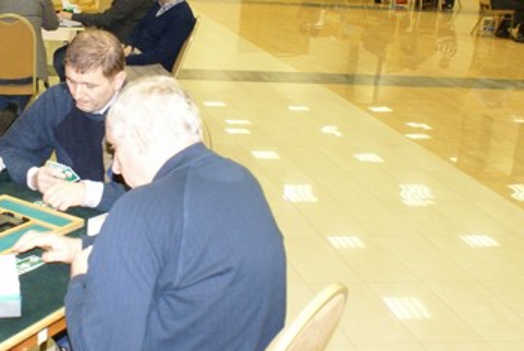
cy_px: 135
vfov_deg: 22.6
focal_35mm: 60
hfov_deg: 32.5
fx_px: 874
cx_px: 108
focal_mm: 20
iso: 800
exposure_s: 1/20
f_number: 5.6
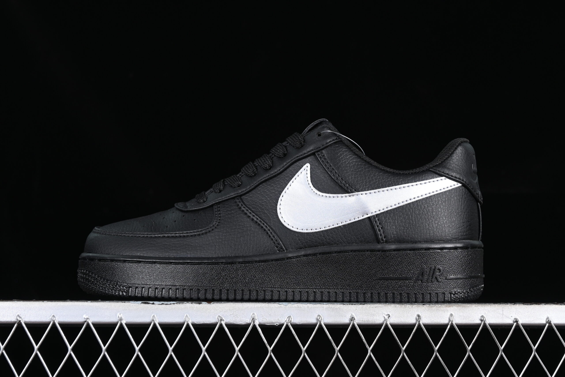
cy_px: 188
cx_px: 282
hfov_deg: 27.0
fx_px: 1177
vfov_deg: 18.2
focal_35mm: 75
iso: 160
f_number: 6.3
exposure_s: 1/60
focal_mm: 50
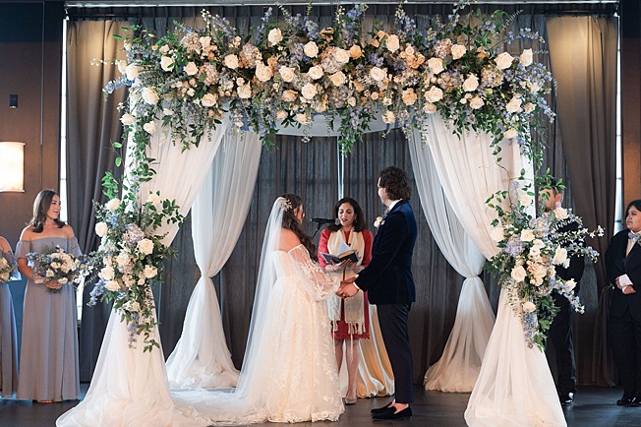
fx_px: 1014
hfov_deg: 35.1
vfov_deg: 23.8
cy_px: 220
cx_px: 319
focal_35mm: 57
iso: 1250
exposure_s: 1/250
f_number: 2.2
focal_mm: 49
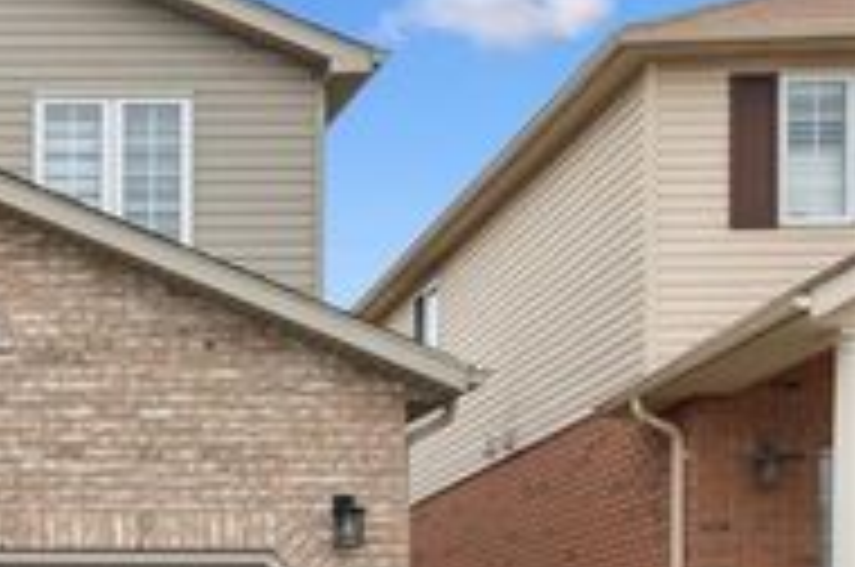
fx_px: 1873
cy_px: 380
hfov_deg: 22.8
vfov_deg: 17.2
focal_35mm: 79
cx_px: -266
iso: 200
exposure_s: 1/160
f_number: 16
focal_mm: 30
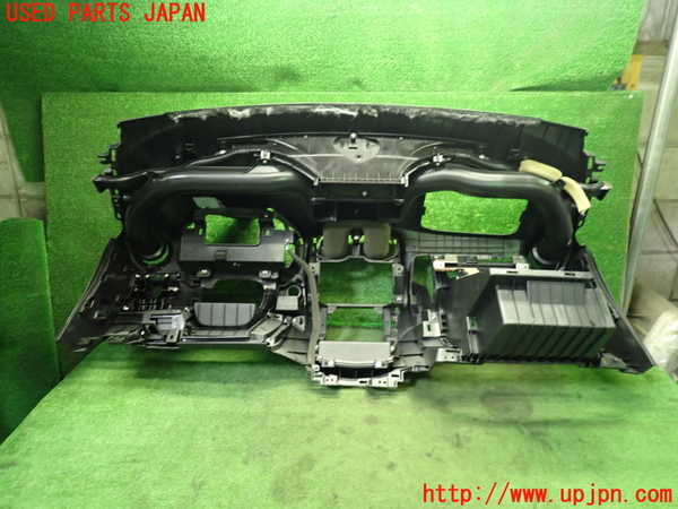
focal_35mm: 25
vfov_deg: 54.9
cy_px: 254
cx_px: 339
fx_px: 490
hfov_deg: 69.4
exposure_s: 1/30
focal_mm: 4.5
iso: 400
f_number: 2
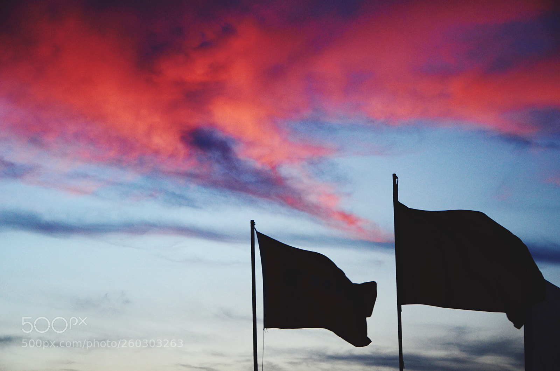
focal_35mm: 93
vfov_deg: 14.6
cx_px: 280
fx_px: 1443
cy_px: 186
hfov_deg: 22.0
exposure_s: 1/100
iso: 400
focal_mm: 62
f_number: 5.3
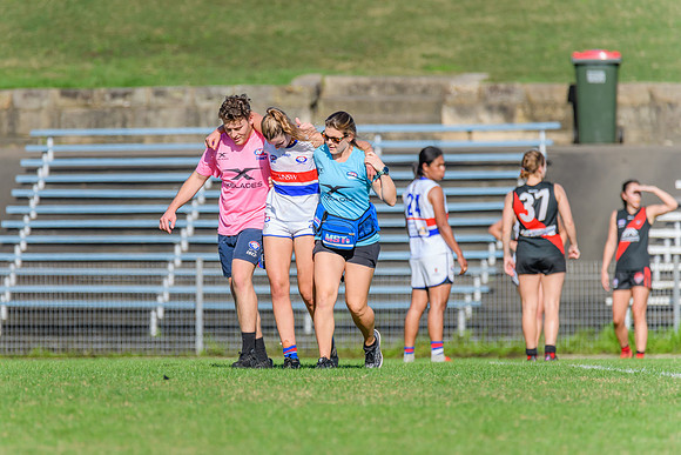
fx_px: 12832
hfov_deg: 3.0
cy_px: 223
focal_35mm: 678
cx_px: 296
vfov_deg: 2.0
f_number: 9
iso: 640
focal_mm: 600
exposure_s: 1/1600
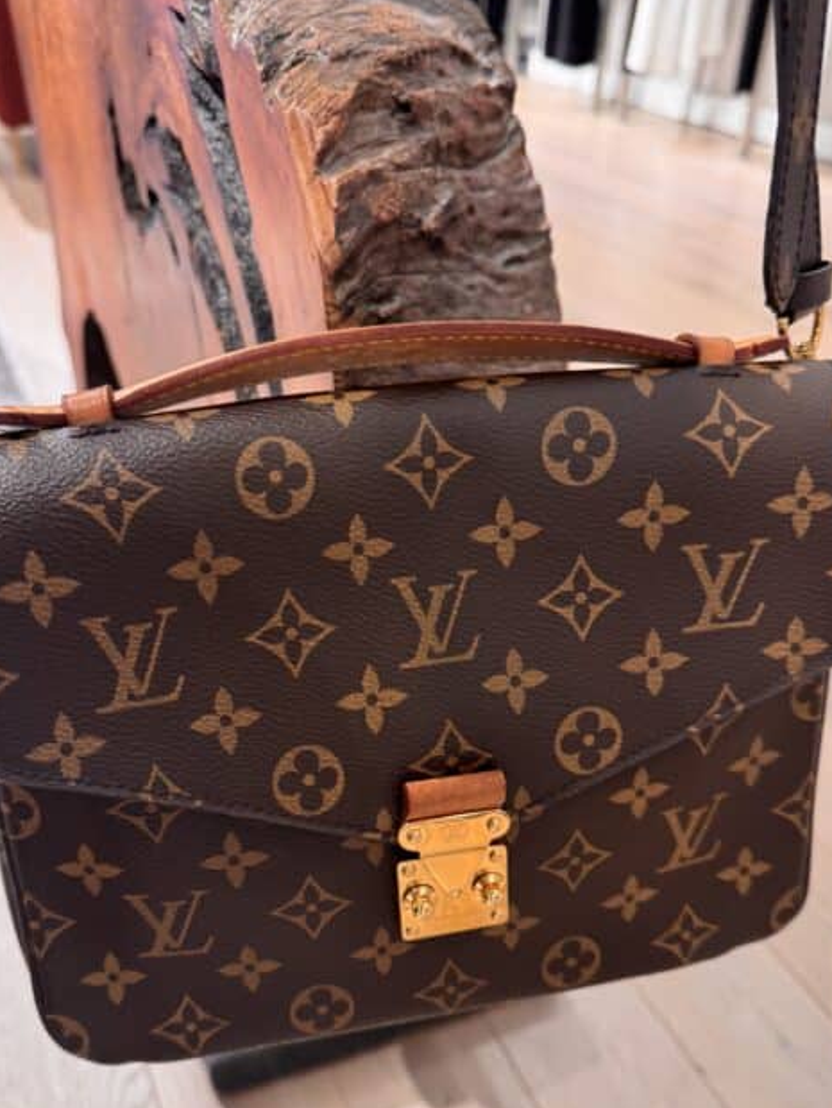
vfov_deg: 57.8
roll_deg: -2.6
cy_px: 671
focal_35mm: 31
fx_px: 992
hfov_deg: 45.4
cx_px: 385
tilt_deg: -36.6
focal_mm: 6.76
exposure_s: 1/60
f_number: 1.78
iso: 160
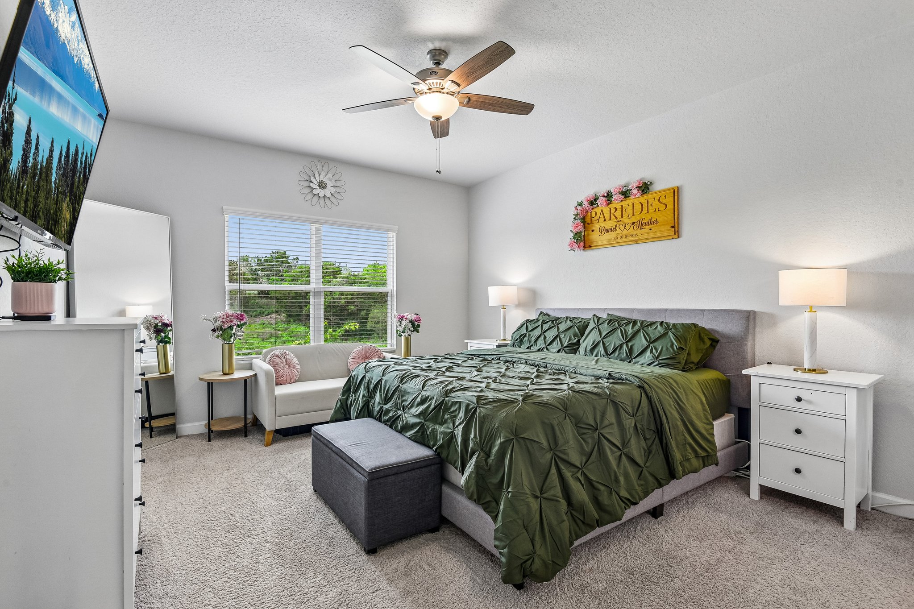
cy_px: 304
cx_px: 457
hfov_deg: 96.7
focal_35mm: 16
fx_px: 406
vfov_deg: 73.7
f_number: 8
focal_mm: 16
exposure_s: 1/15
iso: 900
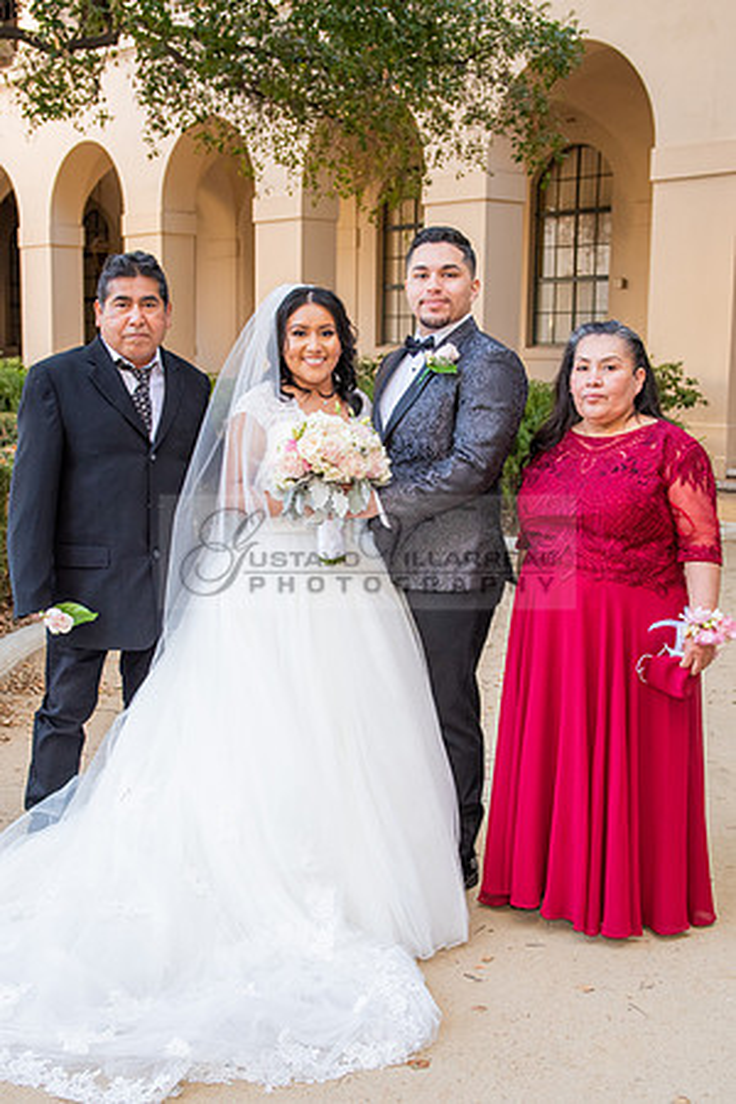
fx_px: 1512
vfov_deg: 40.1
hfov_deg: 27.4
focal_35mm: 49
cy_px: 567
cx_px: 358
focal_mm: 32
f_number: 4.5
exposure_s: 1/200
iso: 640
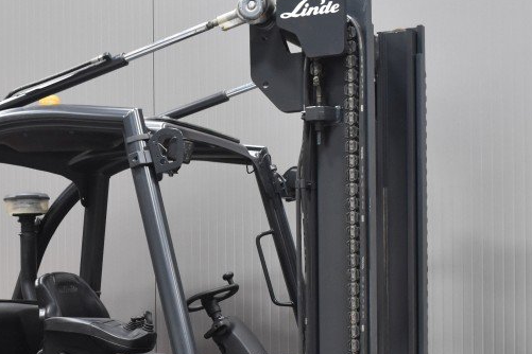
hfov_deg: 25.6
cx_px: 189
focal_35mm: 79
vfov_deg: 16.8
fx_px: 1167
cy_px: 366
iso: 1250
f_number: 5
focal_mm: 22
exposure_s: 1/30
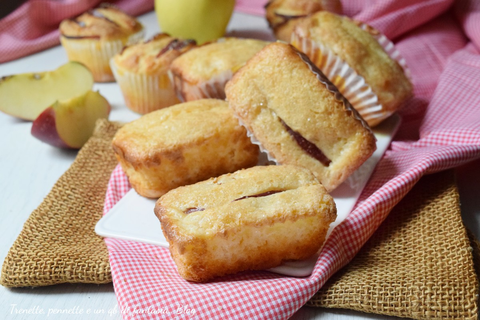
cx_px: 240
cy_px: 160
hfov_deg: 29.9
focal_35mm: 68
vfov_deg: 20.2
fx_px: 900
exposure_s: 1/320
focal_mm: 45
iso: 3200
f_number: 8
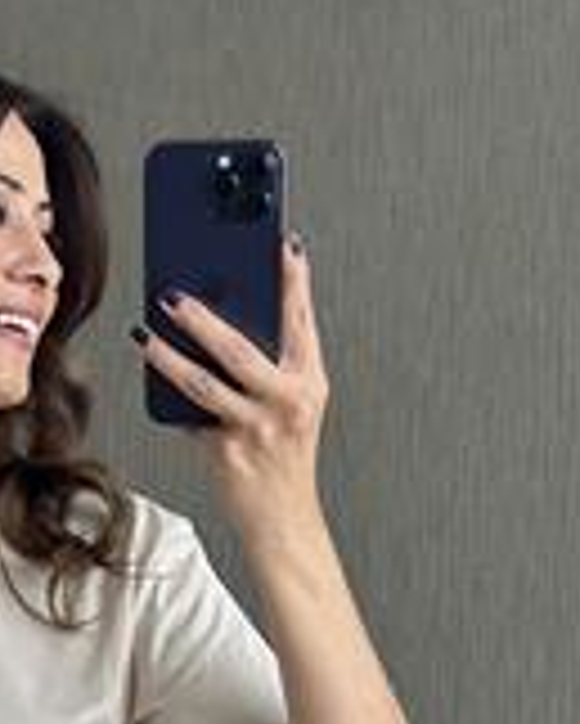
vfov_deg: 12.6
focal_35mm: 147
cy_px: 971
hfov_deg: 10.3
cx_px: -126
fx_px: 3151
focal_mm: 6.86
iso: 160
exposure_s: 1/60
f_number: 1.78
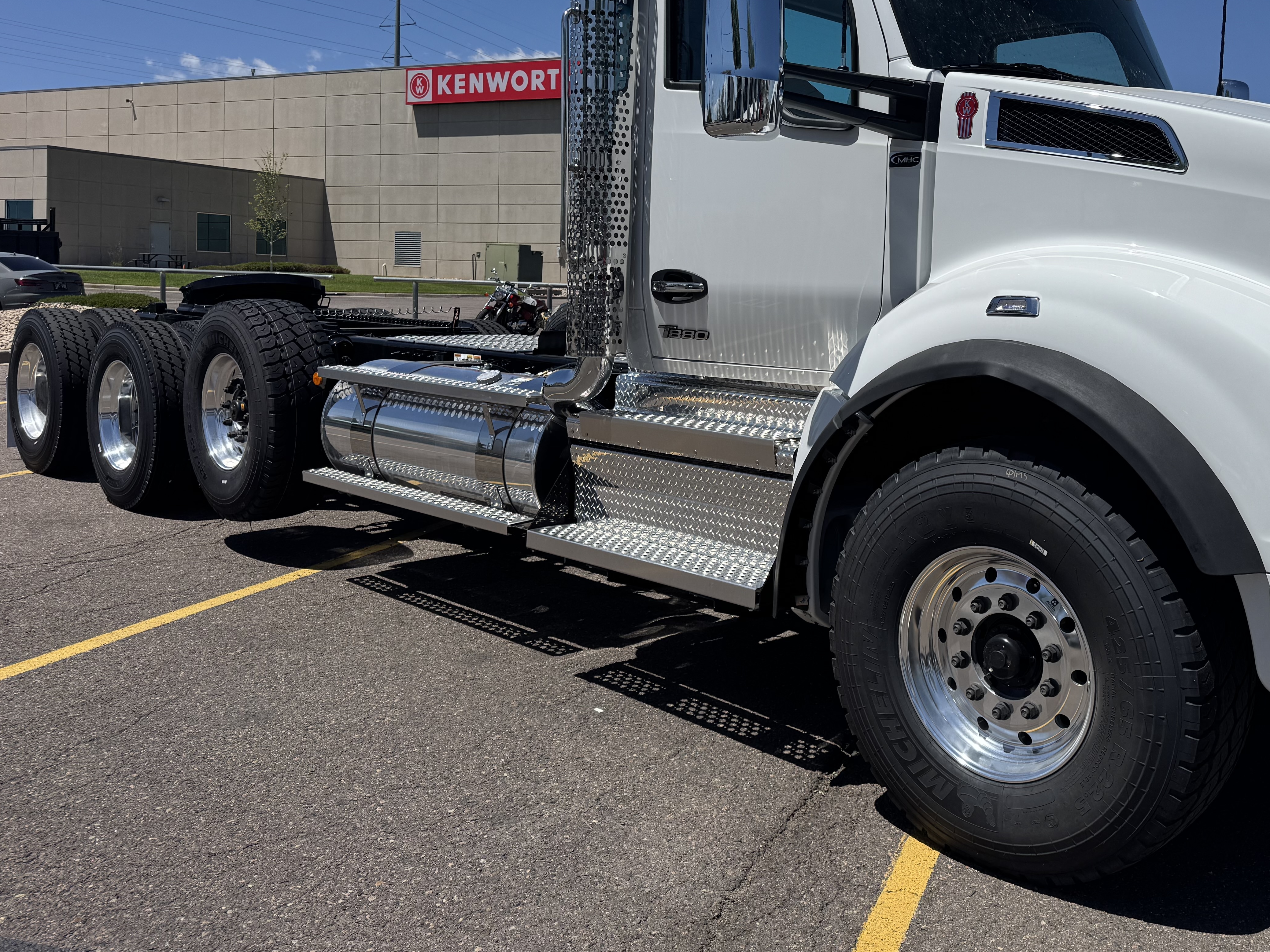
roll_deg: -1.4
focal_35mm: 33
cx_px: 846
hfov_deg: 54.2
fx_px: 1211
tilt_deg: -2.2
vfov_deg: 42.4
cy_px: 323
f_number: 1.78
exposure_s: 1/7937
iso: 80
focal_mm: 6.76
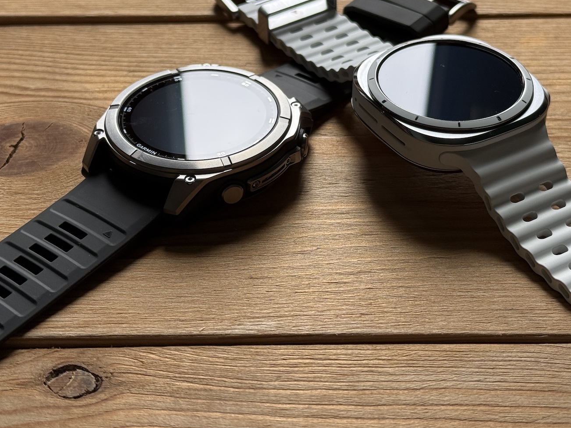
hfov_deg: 27.8
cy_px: 148
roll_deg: +0.9
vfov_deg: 20.9
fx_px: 1155
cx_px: 311
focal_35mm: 70
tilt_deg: -35.9
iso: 100
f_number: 1.78
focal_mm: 6.76
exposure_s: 1/75
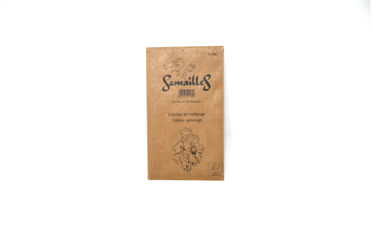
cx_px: 186
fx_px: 775
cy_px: 124
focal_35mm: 75
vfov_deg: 18.1
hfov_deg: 27.0
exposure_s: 1/100
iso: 100
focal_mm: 50
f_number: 5
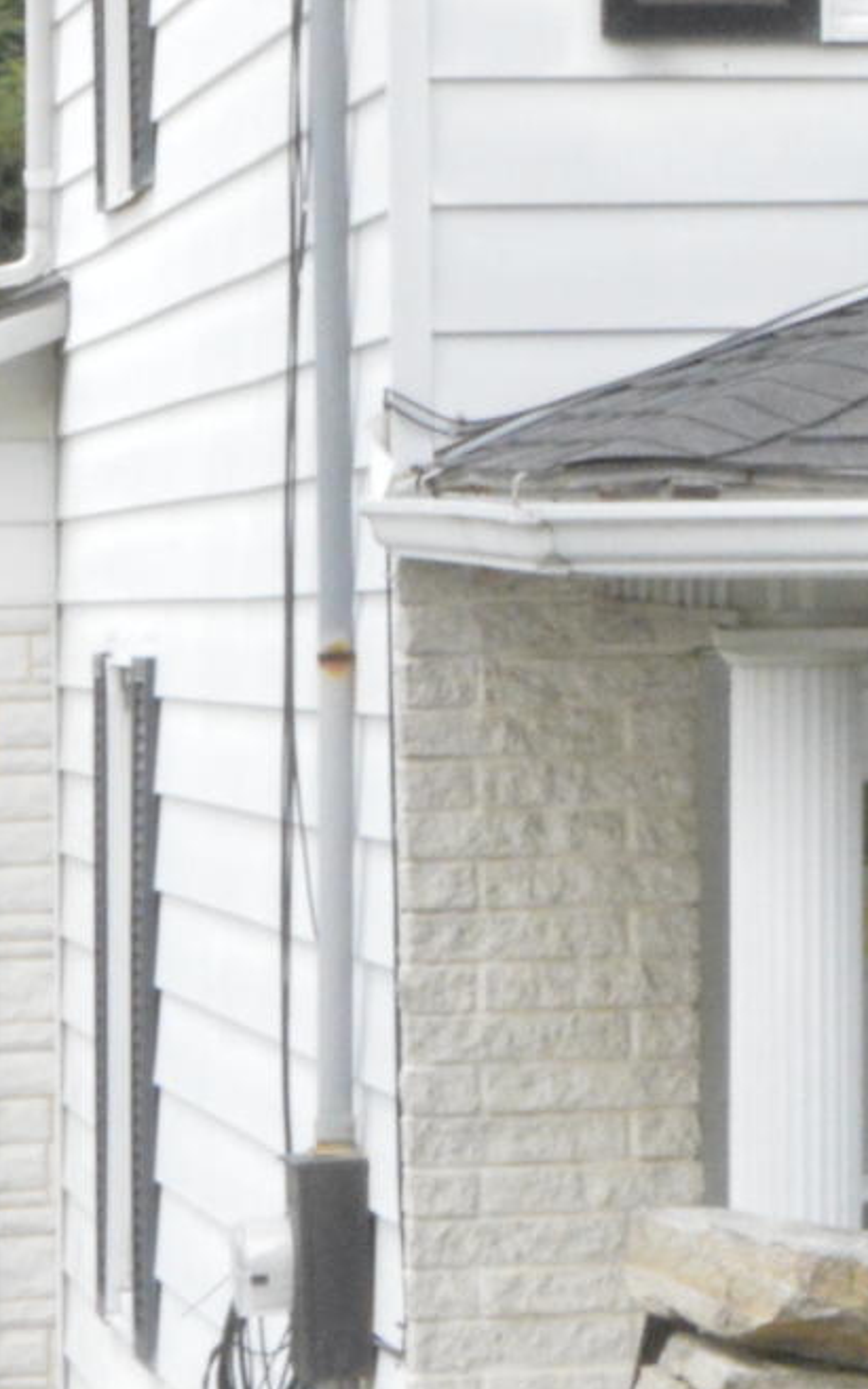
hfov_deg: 6.1
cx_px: 1592
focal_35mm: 209
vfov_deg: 10.0
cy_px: -27
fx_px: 7914
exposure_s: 1/200
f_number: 29
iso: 3200
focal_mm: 30
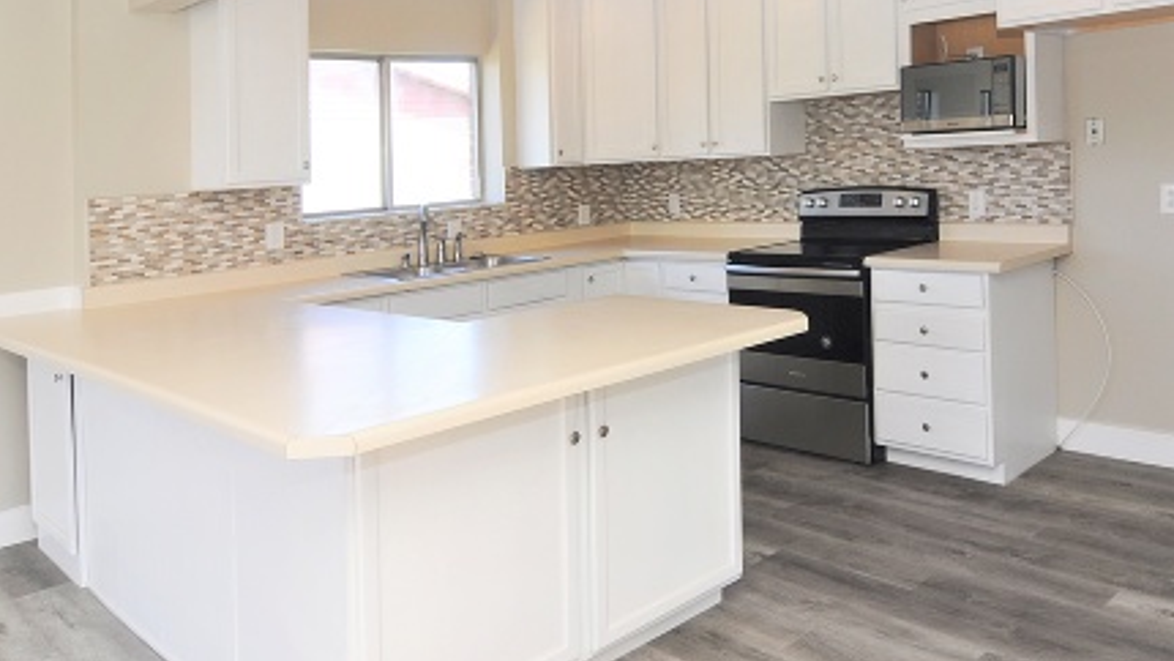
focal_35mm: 28
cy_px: 220
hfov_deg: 66.8
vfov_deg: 41.0
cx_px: 740
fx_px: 872
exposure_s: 1/100
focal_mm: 12
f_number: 5
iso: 200
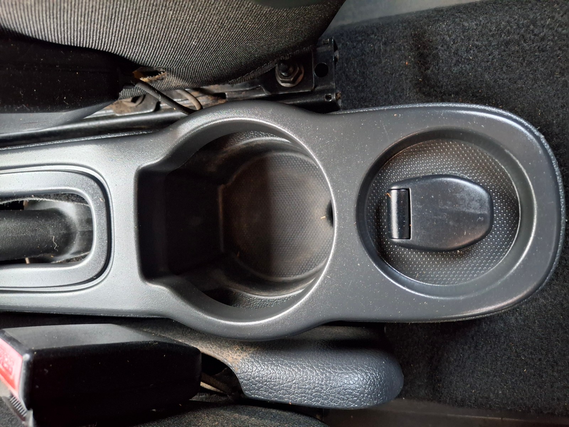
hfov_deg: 69.4
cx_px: 284
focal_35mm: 25
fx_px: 411
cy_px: 214
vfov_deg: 54.9
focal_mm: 4.69
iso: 1250
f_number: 1.8
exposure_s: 1/20
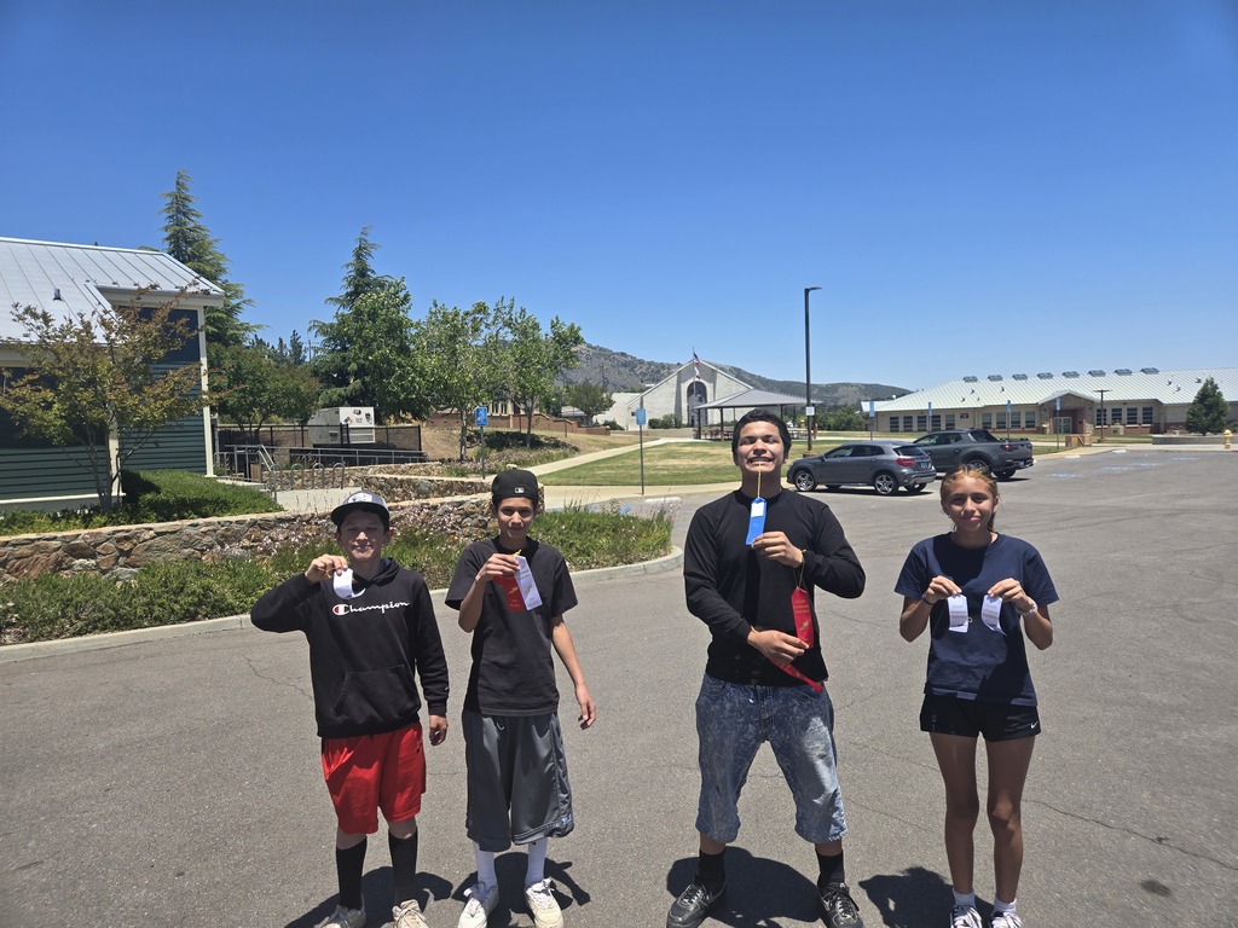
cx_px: 619
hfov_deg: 73.9
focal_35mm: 23
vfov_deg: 58.9
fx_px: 823
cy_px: 464
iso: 25
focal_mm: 5.4
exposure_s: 1/1695
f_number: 1.8
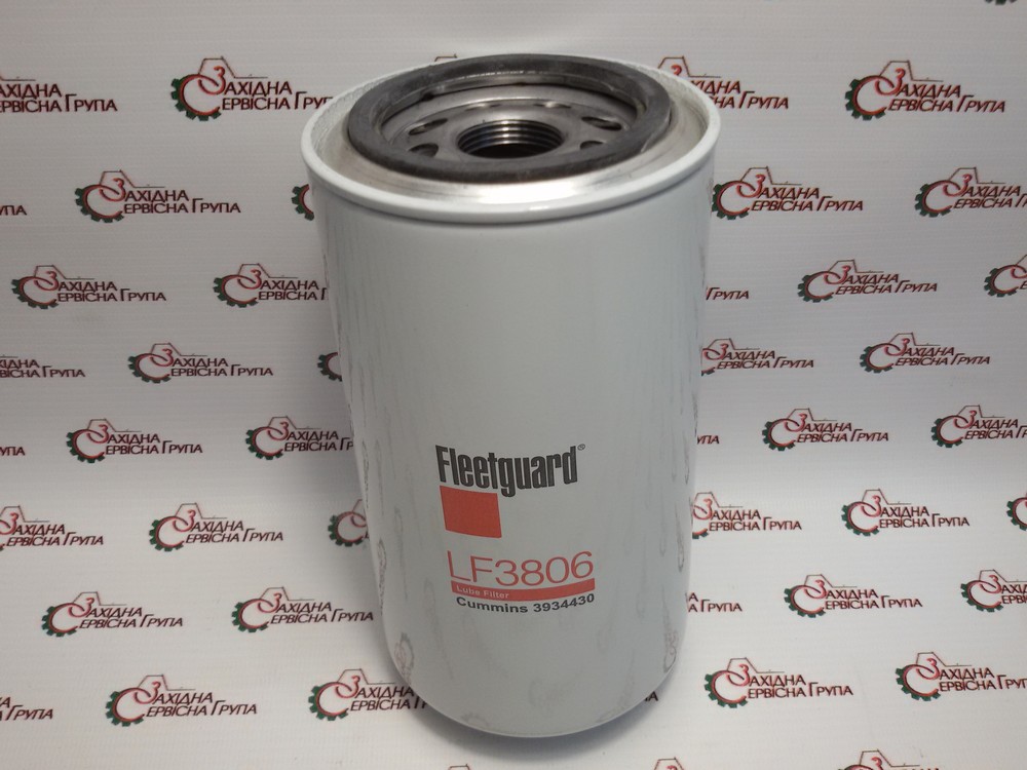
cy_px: 385
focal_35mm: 31
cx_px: 514
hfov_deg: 58.4
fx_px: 920
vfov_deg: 45.4
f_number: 2.4
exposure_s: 1/60
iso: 50
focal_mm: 2.93
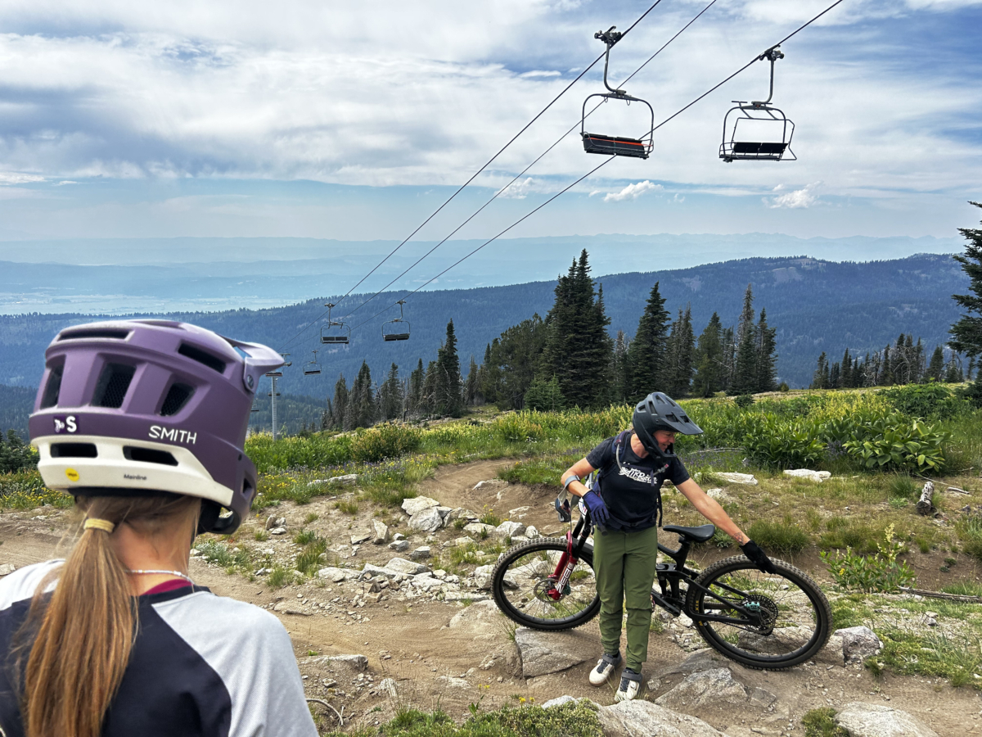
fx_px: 738
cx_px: 491
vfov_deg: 53.1
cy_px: 368
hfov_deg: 67.3
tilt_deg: -10.0
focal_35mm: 26
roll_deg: -1.3
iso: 50
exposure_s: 1/4115
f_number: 1.5
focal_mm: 5.7
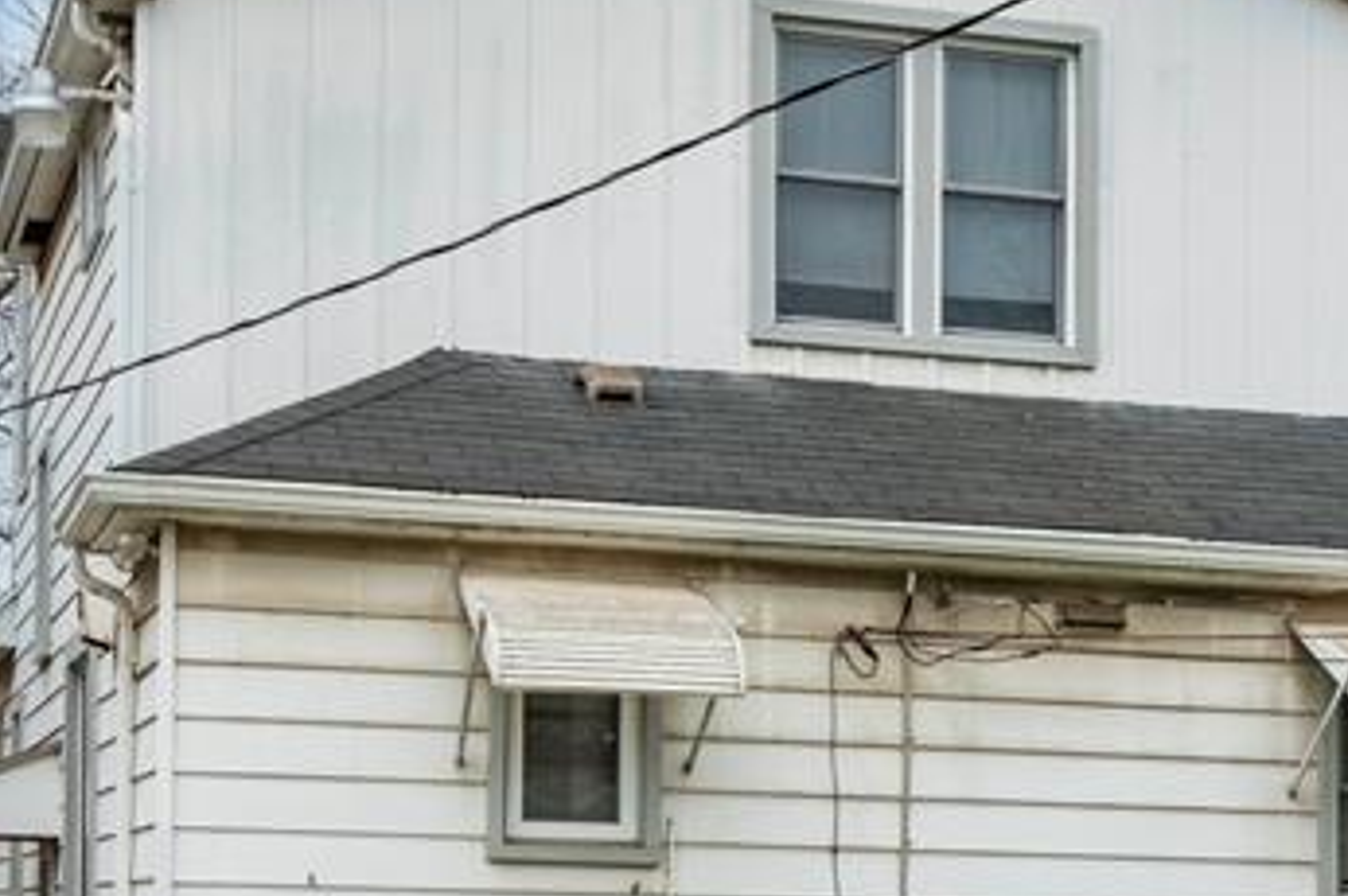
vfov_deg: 17.0
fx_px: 2993
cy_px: 464
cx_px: 803
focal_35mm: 80
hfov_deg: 25.3
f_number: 7.1
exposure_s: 1/250
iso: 500
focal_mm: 18
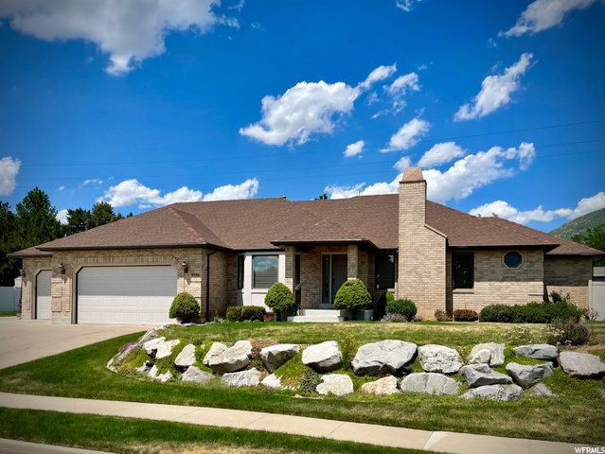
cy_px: 227
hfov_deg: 67.3
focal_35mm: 26
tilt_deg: +8.4
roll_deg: -0.4
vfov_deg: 53.1
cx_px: 302
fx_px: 455
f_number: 1.6
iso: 32
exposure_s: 1/4651
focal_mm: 4.2
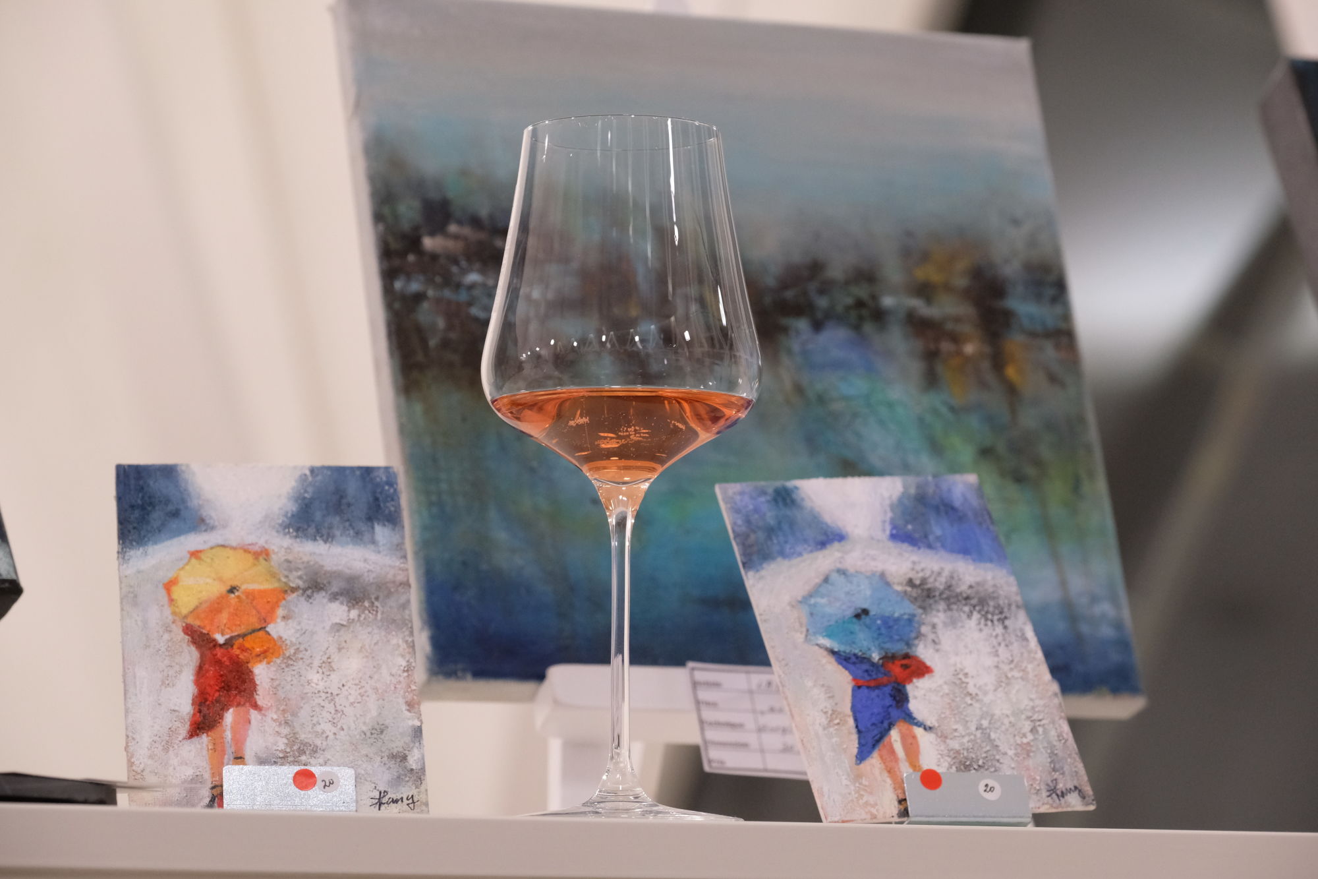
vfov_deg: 10.5
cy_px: 440
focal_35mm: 131
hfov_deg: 15.6
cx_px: 659
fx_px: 4795
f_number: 5.6
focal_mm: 87.1
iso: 2500
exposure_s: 1/60
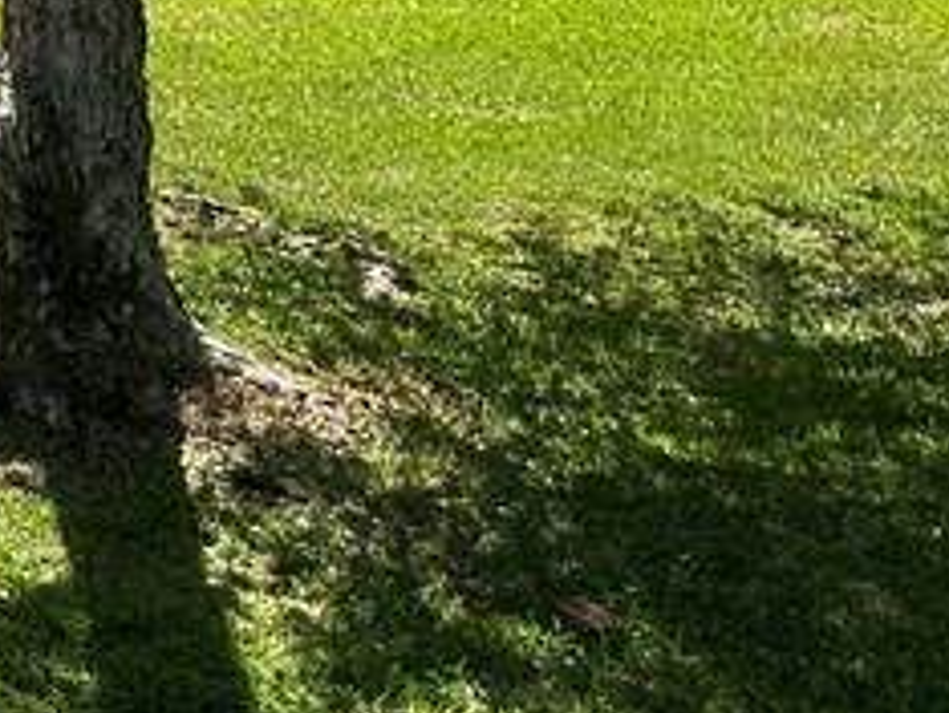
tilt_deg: +7.9
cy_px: -806
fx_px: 2882
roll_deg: +0.5
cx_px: -969
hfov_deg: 15.1
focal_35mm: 105
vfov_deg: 12.2
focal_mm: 6.86
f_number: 1.78
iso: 80
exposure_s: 1/2353
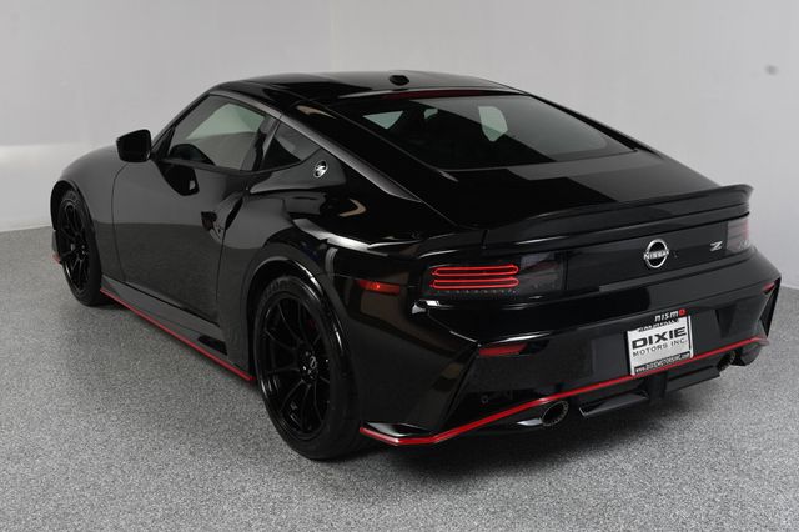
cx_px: 400
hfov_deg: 43.6
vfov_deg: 29.8
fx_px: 998
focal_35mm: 45
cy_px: 266
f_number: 10
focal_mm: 30
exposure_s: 1/160
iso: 100
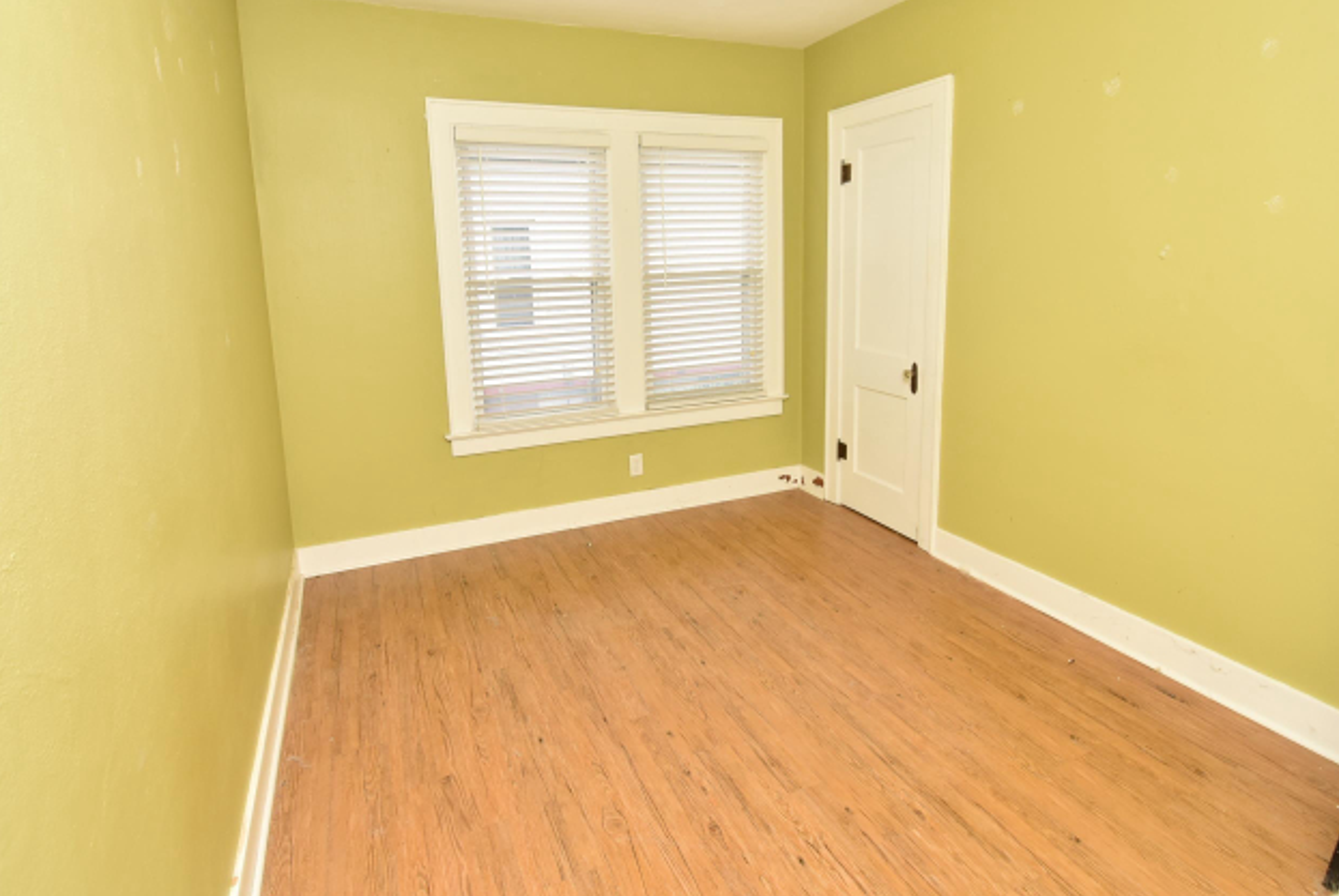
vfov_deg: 66.9
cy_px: 363
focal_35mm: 18
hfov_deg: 89.9
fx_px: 670
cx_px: 668
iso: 400
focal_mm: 10
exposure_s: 1/100
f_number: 7.1
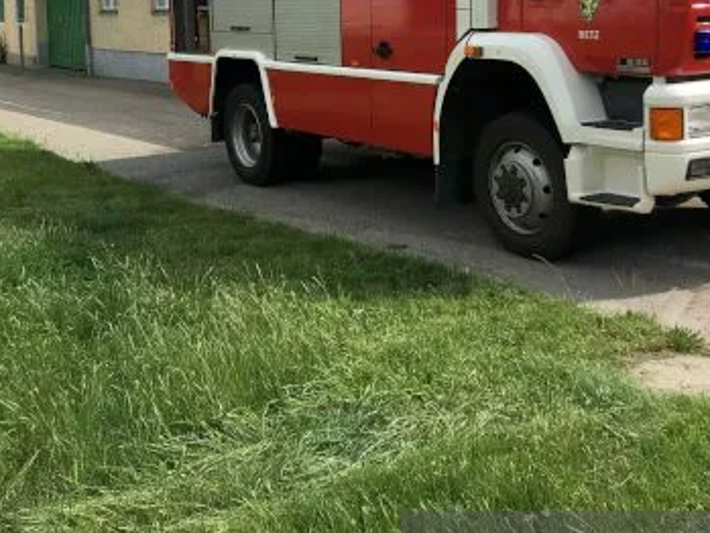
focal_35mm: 54
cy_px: 103
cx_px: 230
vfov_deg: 26.5
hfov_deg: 35.2
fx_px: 1108
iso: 25
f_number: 2.2
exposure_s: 1/1789
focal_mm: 4.15
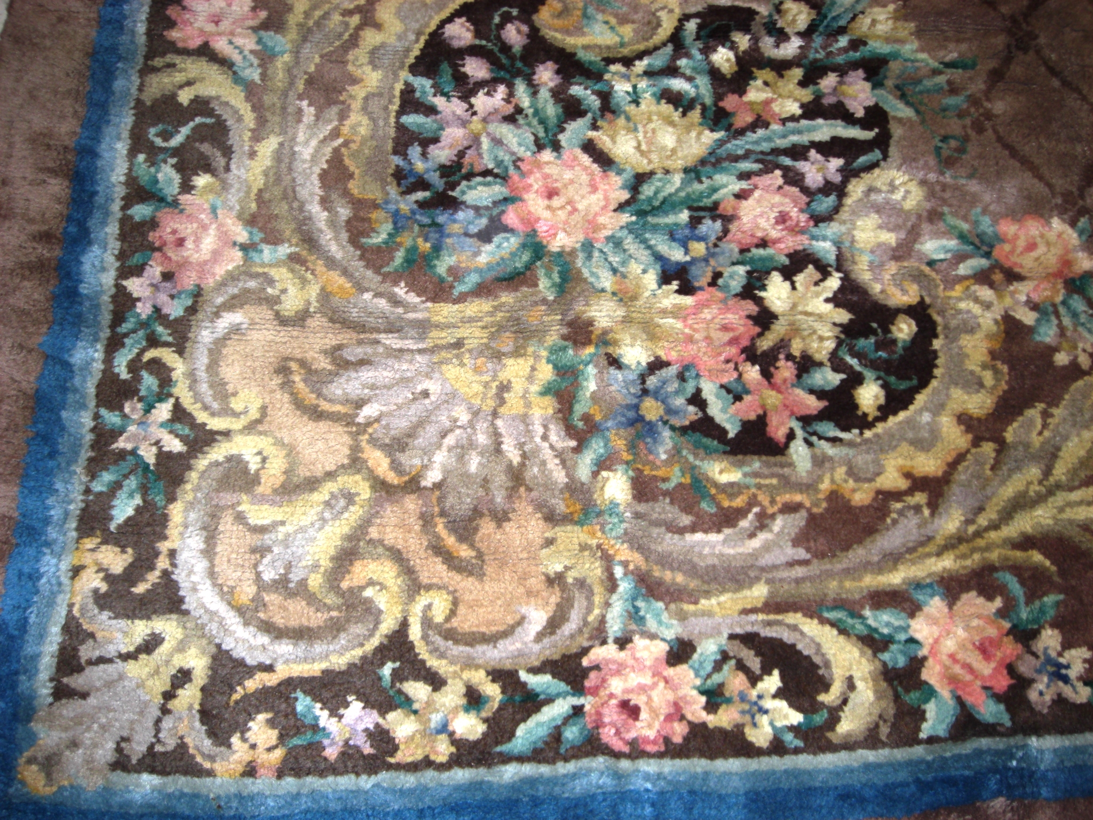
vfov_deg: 37.7
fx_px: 1200
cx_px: 546
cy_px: 410
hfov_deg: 49.0
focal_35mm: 38
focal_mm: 7.9
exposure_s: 1/60
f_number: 2.8
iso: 100
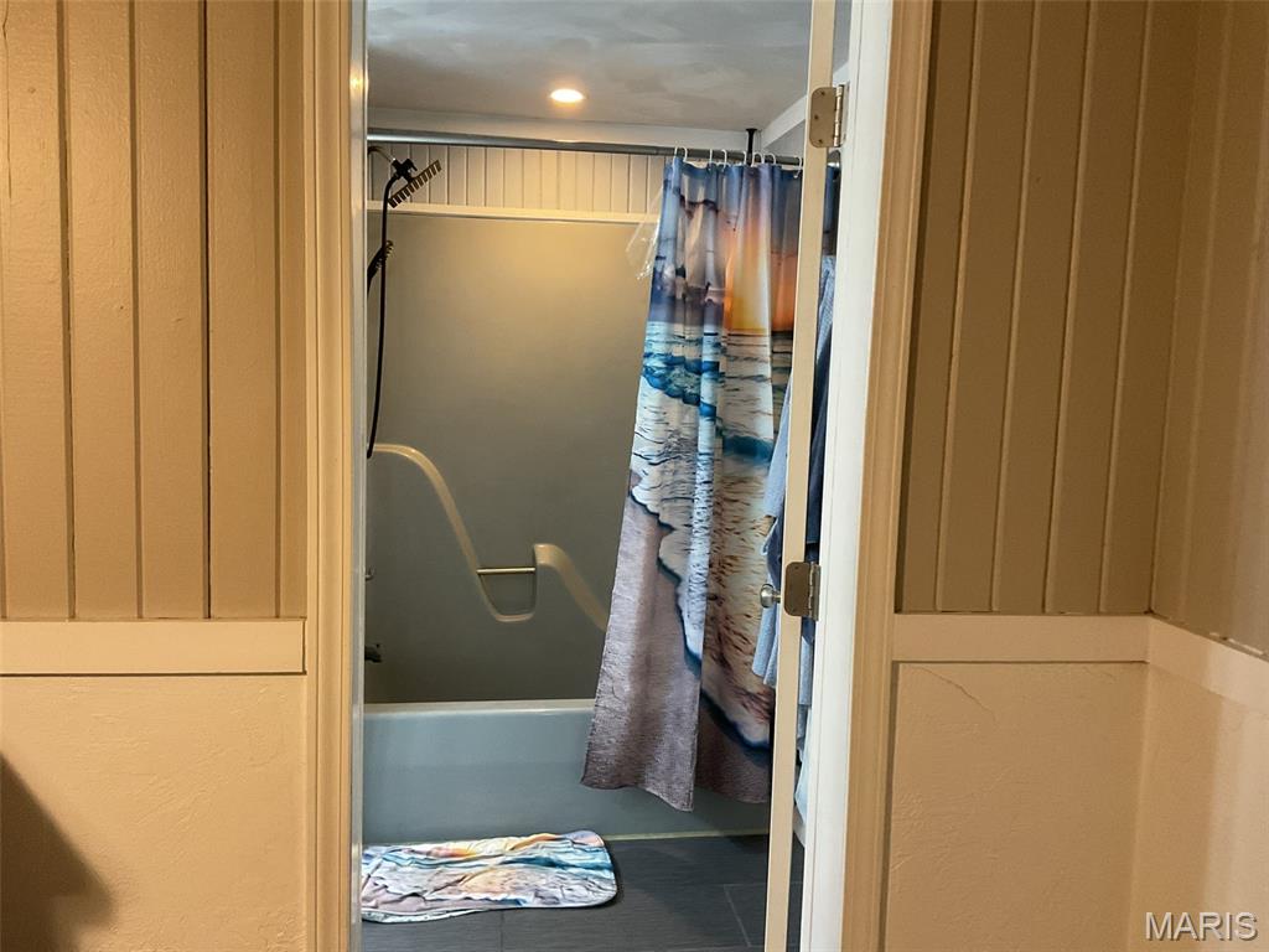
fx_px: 1063
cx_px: 634
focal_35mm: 29
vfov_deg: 48.2
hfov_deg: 61.7
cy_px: 476
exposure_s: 1/60
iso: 250
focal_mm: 3
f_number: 1.8
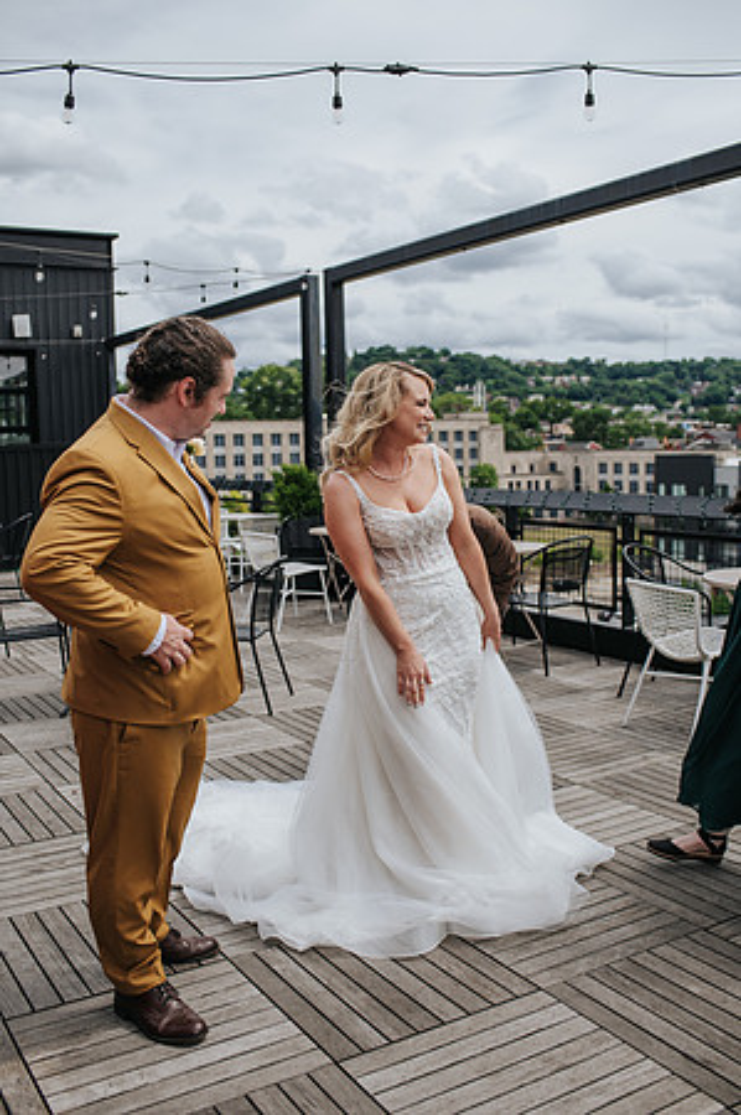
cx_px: 370
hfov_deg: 37.8
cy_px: 558
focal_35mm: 35
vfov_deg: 54.5
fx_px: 1083
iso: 100
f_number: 3.5
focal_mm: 35
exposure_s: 1/1250
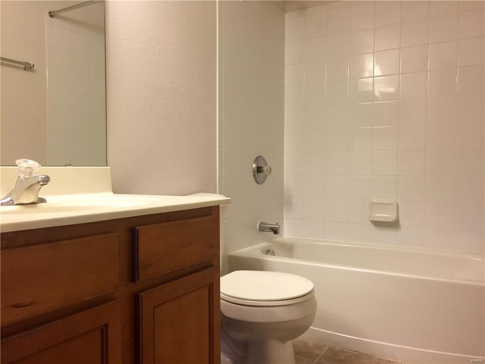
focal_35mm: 29
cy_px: 182
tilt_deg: -1.4
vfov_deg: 48.2
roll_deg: -0.9
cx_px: 242
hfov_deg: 61.7
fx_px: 406
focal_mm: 4.15
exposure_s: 1/30
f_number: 2.2
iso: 50
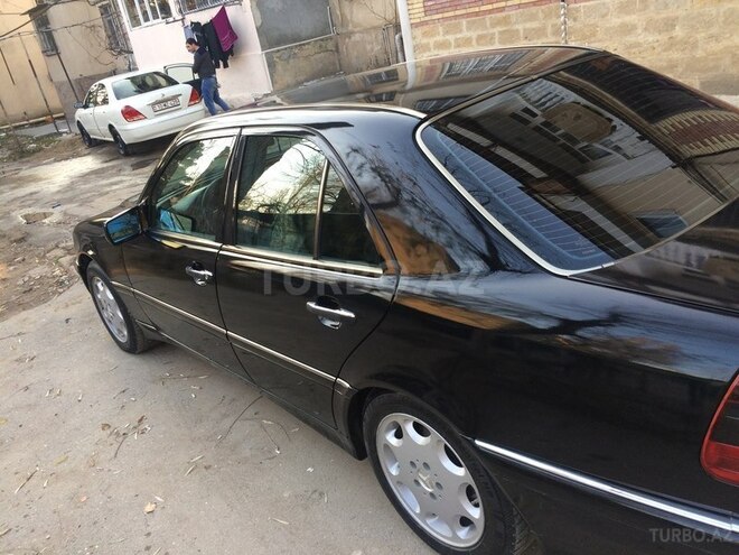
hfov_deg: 61.7
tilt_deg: -22.4
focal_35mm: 29
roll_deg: +13.0
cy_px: 278
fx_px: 619
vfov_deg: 48.2
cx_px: 370
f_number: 2.2
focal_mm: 4.15
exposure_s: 1/100
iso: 50
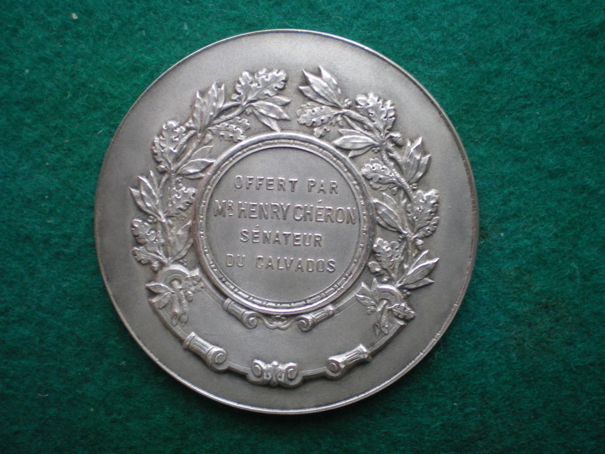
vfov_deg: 37.7
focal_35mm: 38
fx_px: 664
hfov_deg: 49.0
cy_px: 227
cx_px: 302
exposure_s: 1/50
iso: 250
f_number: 3.1
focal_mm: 6.3
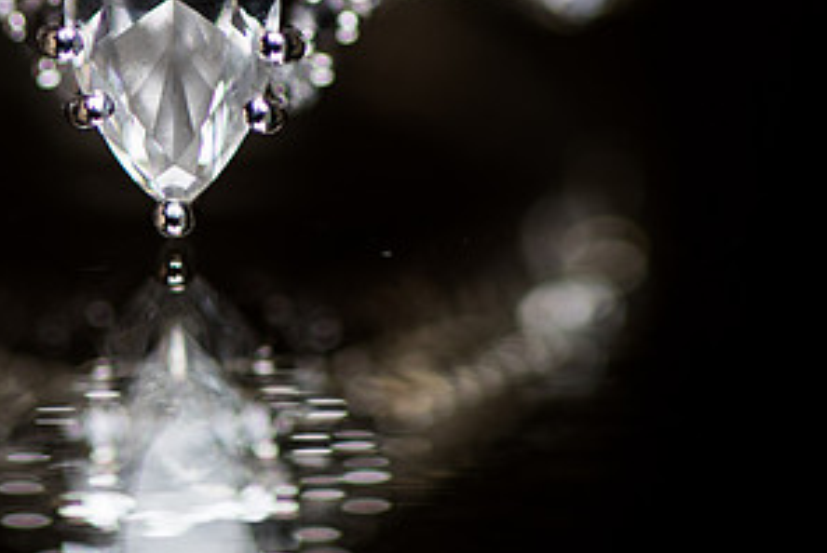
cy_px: 66
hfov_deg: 9.5
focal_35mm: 215
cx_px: 143
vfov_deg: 6.4
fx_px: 4944
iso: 160
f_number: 4.5
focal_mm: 105
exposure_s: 1/250
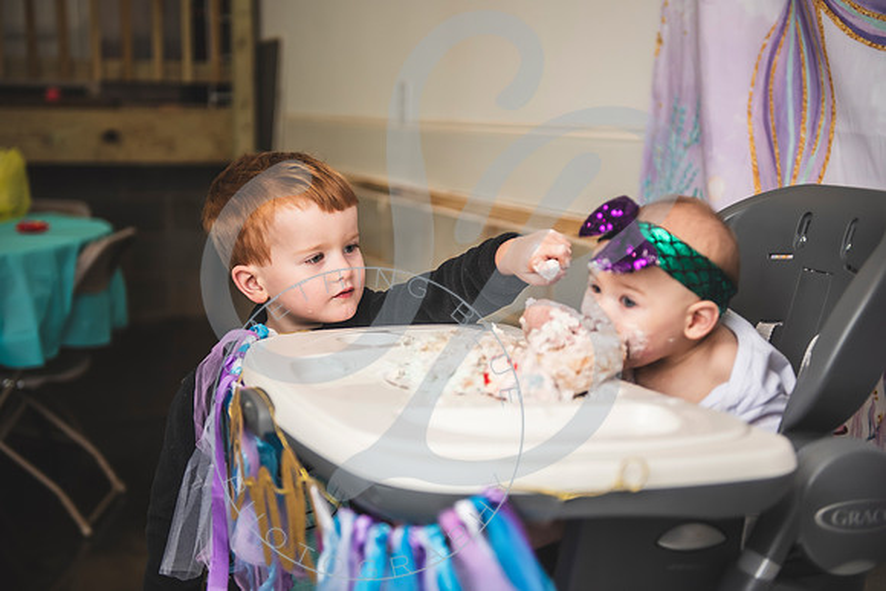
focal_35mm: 55
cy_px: 296
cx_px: 443
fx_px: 1354
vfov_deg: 24.6
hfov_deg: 36.2
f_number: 2.8
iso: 250
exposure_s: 1/160
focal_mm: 55
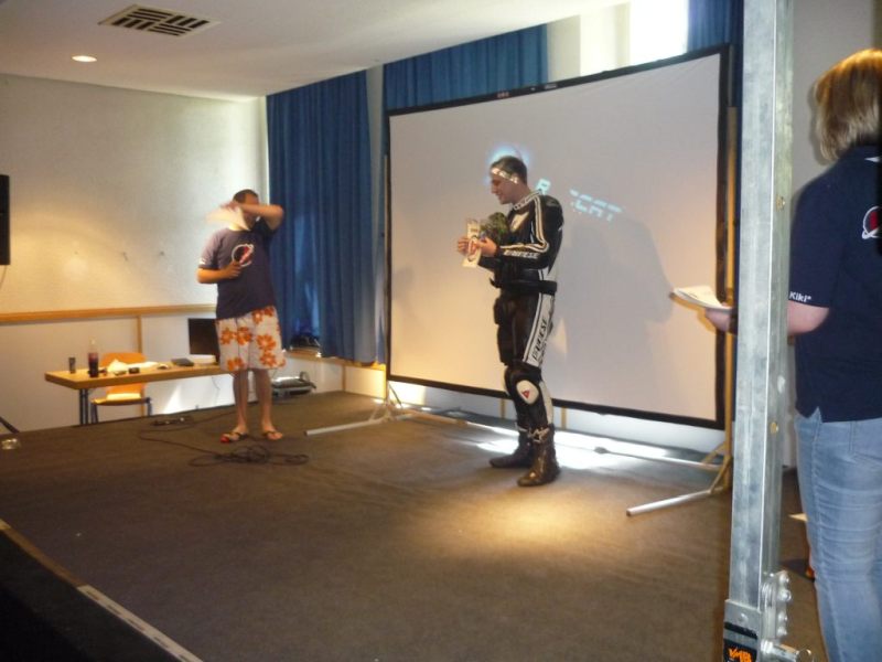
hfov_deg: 55.4
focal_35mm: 33
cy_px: 331
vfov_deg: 42.9
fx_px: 841
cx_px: 441
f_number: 2.8
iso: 320
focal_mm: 5.5
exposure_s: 1/30
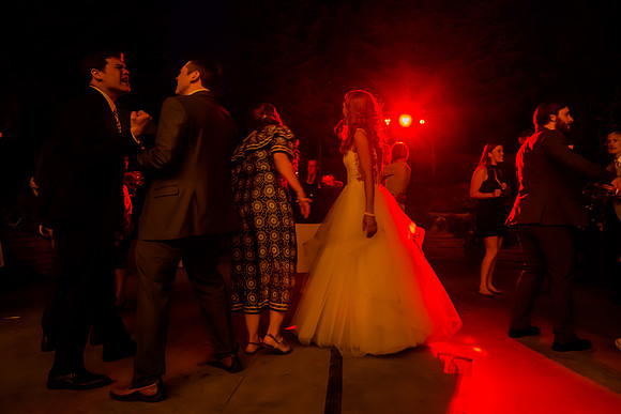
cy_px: 204
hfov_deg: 68.7
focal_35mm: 26
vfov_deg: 49.3
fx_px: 452
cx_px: 349
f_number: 2.8
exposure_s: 1/80
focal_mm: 18
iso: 8000
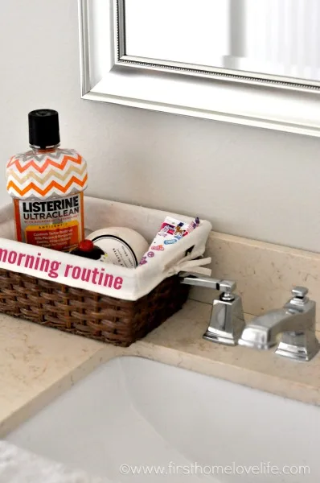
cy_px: 242
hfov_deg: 18.1
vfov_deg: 27.0
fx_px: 1003
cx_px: 160
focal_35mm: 75
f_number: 2.8
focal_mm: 50
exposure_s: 1/30
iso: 1600
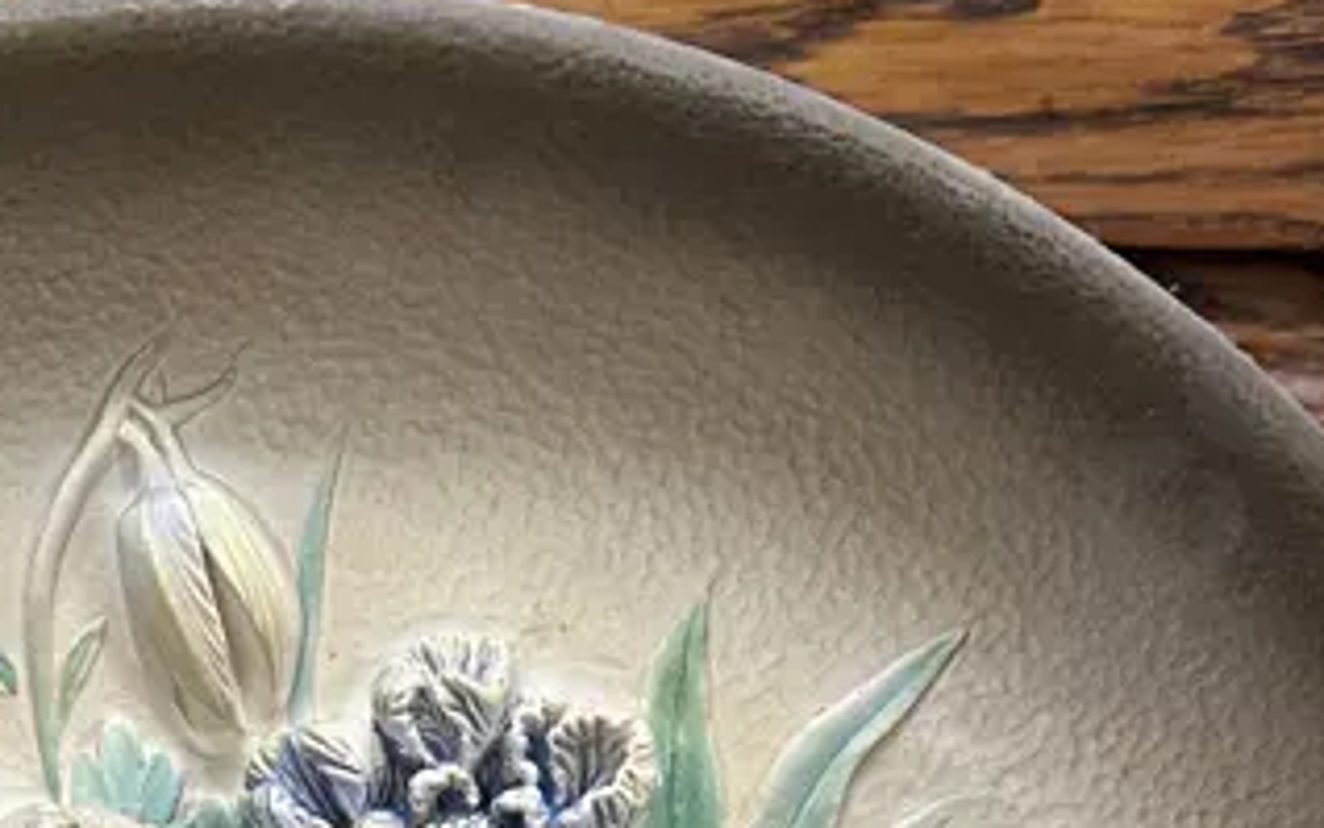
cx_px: 271
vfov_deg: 13.5
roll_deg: -1.1
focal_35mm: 82
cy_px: 1702
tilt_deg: -27.5
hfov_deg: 24.8
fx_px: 2960
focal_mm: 6.86
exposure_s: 1/50
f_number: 1.78
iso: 160
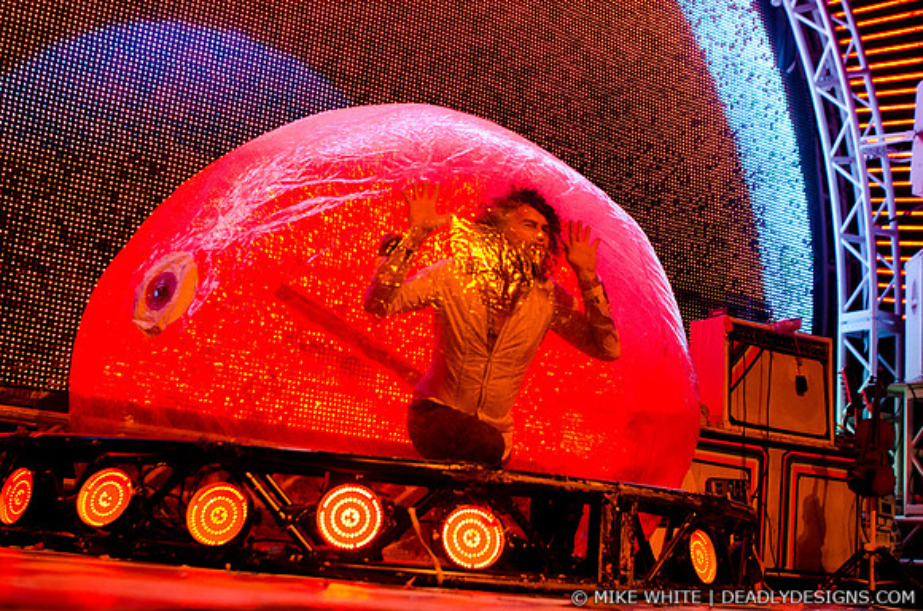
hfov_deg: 43.7
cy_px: 306
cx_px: 462
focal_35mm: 45
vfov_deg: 29.7
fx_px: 1151
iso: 1600
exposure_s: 1/500
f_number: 3.5
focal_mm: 30
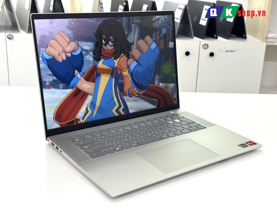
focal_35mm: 48
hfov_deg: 39.7
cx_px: 138
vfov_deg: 30.3
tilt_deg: -18.6
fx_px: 384
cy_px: 104
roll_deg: -1.5
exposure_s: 1/100
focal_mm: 6.76
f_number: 1.78
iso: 64
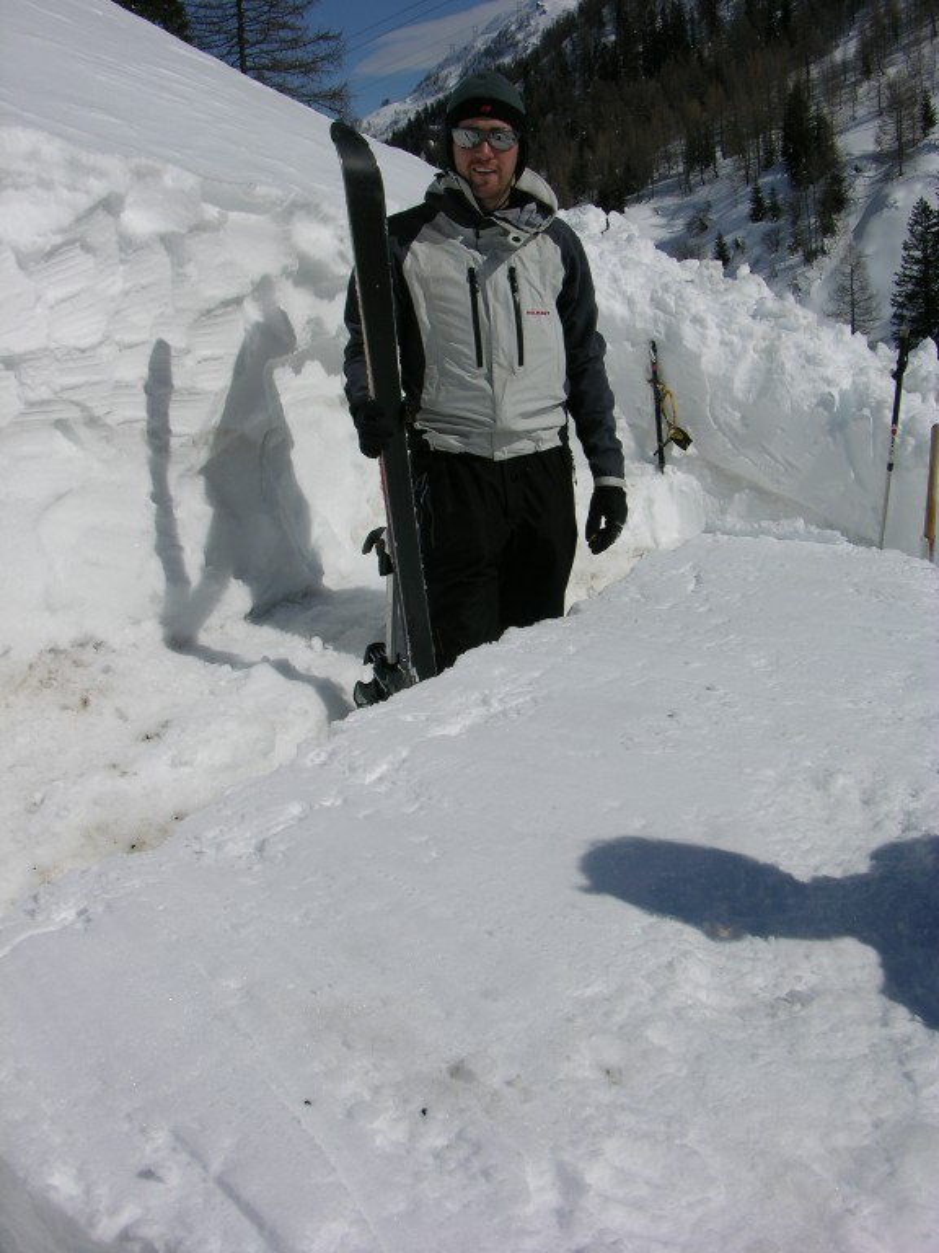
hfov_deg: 39.7
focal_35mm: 36
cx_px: 470
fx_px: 1302
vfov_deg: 51.4
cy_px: 626
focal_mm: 9.2
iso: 50
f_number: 8
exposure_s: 1/692
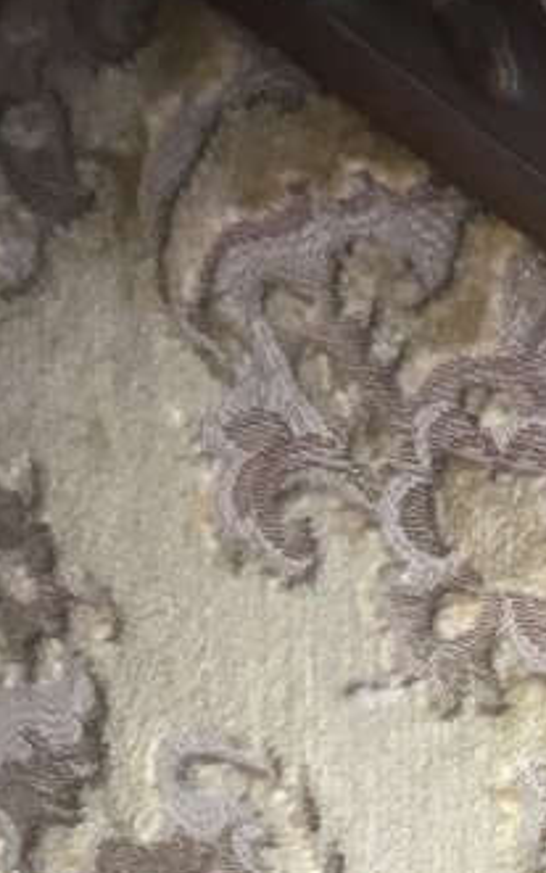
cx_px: 923
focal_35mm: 119
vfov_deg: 16.6
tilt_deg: -48.1
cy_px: 1102
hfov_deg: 10.5
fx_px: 2832
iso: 80
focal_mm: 3.3
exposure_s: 1/33
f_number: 2.4
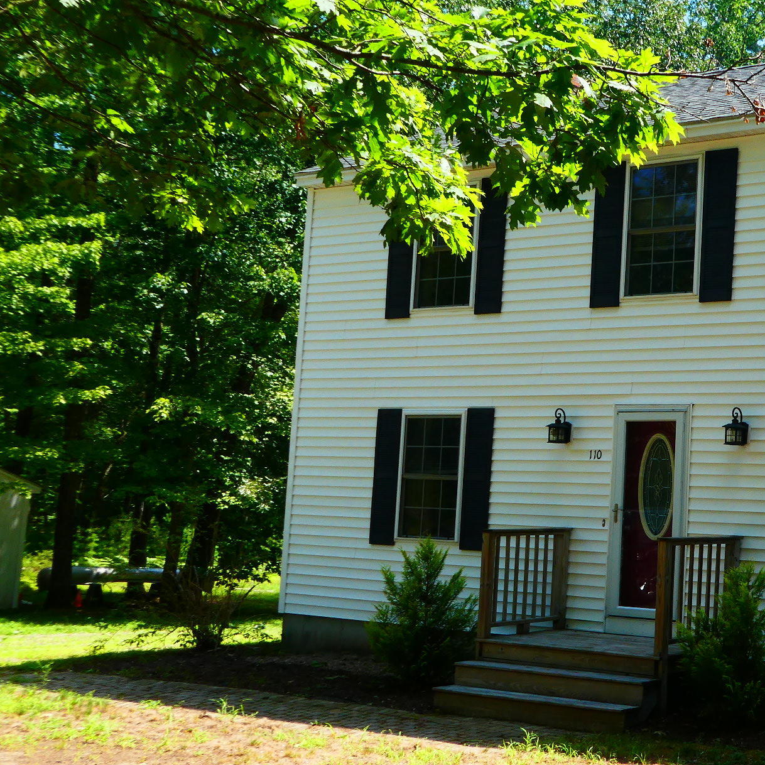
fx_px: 1350
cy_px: 372
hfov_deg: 29.8
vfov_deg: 31.6
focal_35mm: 54
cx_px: 743
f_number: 5
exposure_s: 1/160
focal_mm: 5.4
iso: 80
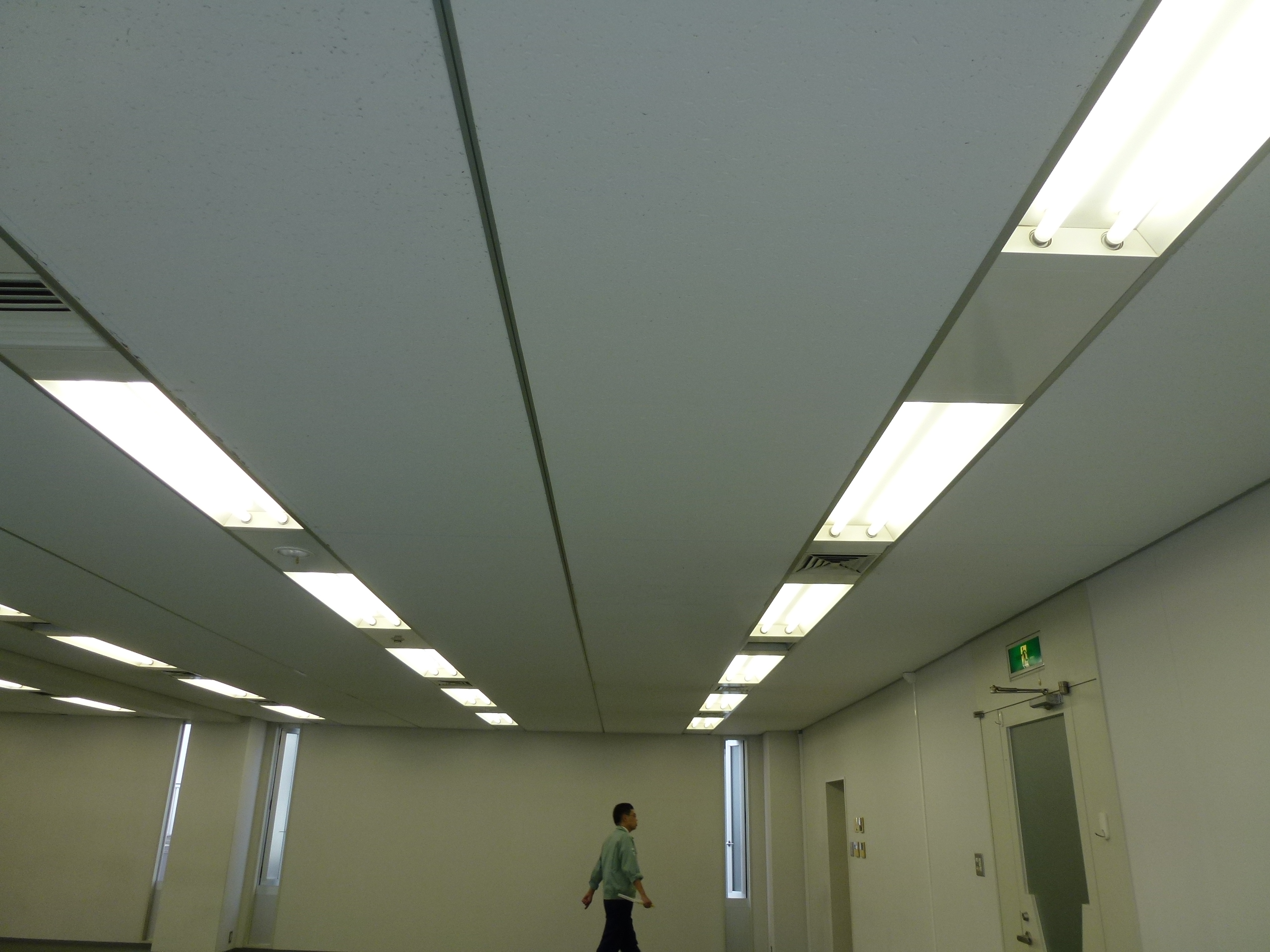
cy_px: 476
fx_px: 881
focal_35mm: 24
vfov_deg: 56.8
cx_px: 635
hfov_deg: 71.6
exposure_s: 1/60
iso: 100
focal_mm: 4.3
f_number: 3.3
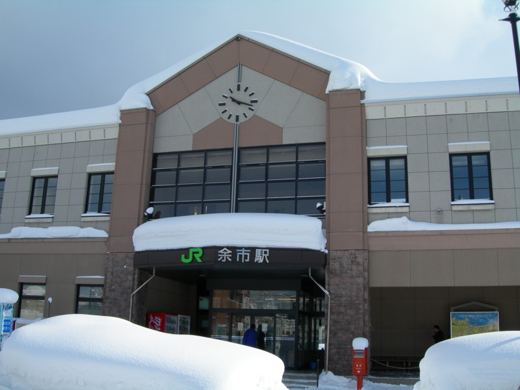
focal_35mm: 38
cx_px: 260
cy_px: 195
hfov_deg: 49.0
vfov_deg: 37.7
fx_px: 571
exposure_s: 1/536
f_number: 4.8
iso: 50
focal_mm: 7.8
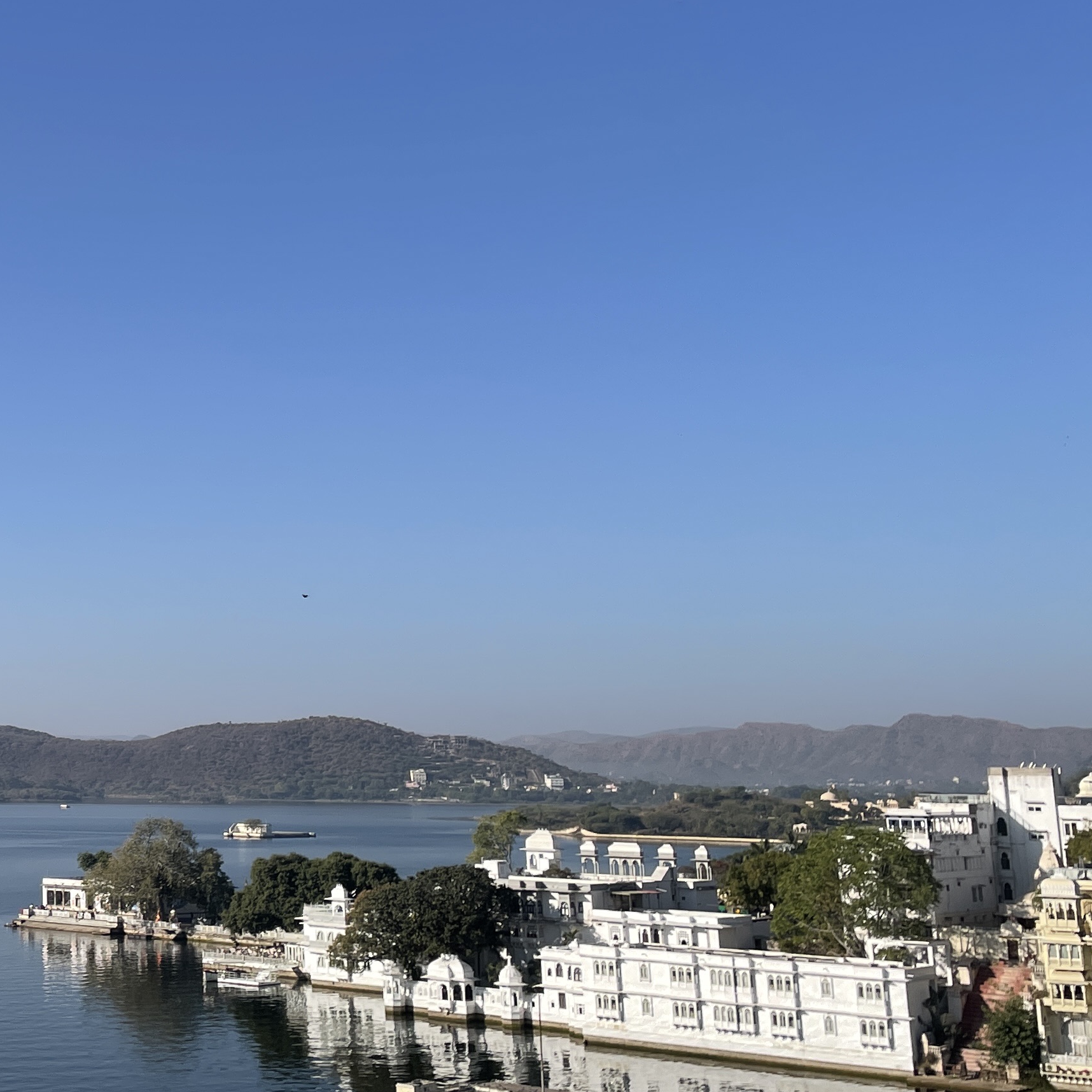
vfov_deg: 31.5
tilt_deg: +10.9
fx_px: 1927
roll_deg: -0.6
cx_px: -54
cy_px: 420
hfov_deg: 29.1
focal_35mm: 54
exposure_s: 1/4132
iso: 32
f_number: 1.6
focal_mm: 4.2
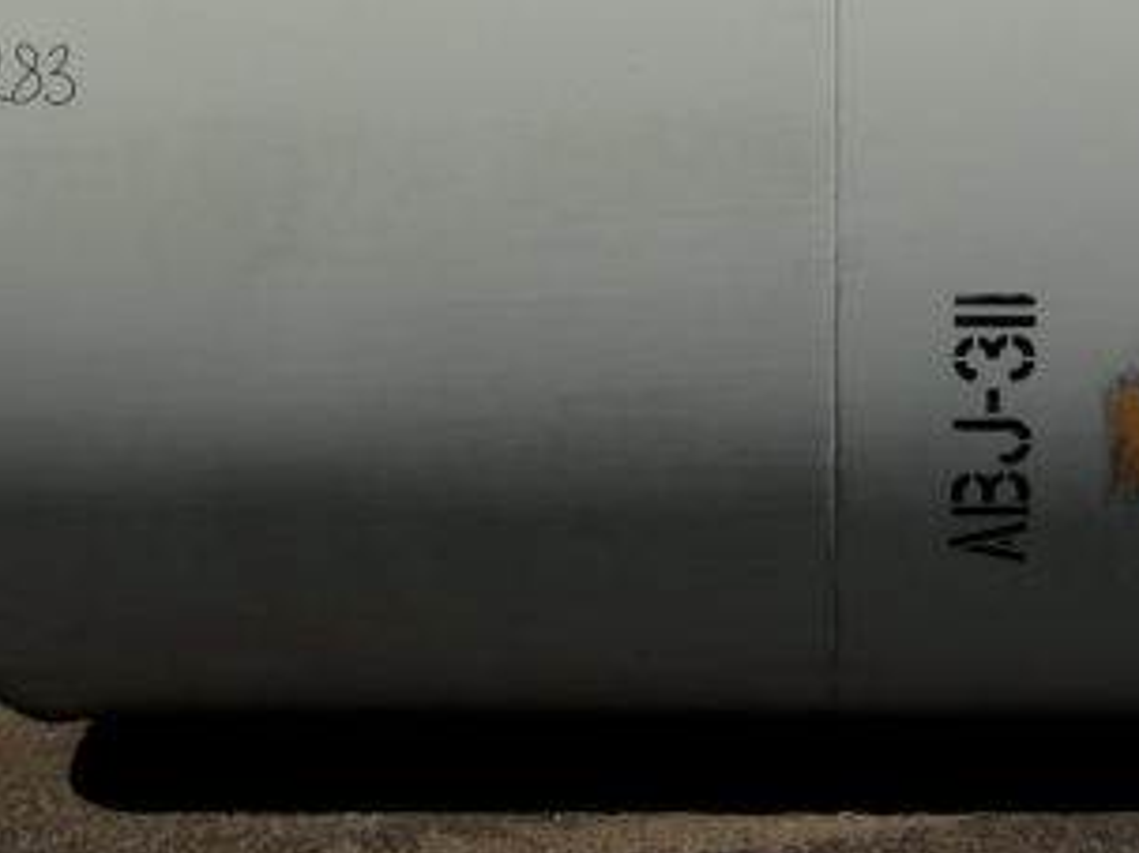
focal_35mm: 57
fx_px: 1875
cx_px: 838
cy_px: 109
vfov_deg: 25.0
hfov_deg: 33.2
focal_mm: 4.9
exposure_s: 1/350
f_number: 10.4
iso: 80
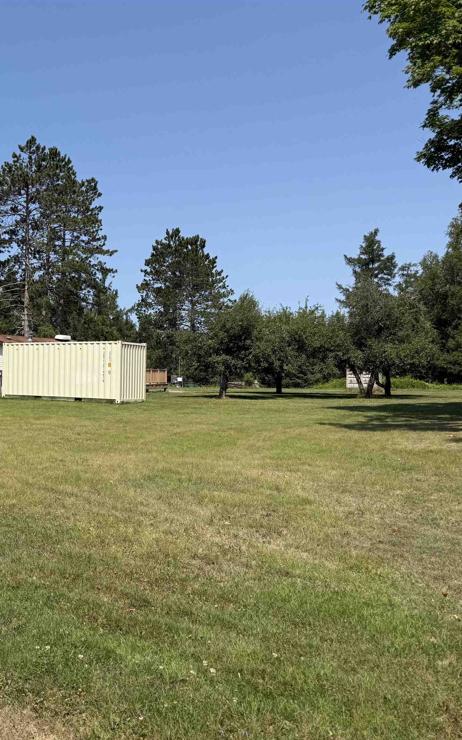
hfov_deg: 33.3
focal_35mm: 34
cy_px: 370
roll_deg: -0.1
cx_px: -26
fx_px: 685
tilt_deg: +1.3
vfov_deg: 56.7
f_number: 1.78
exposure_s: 1/4975
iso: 80
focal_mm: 6.76
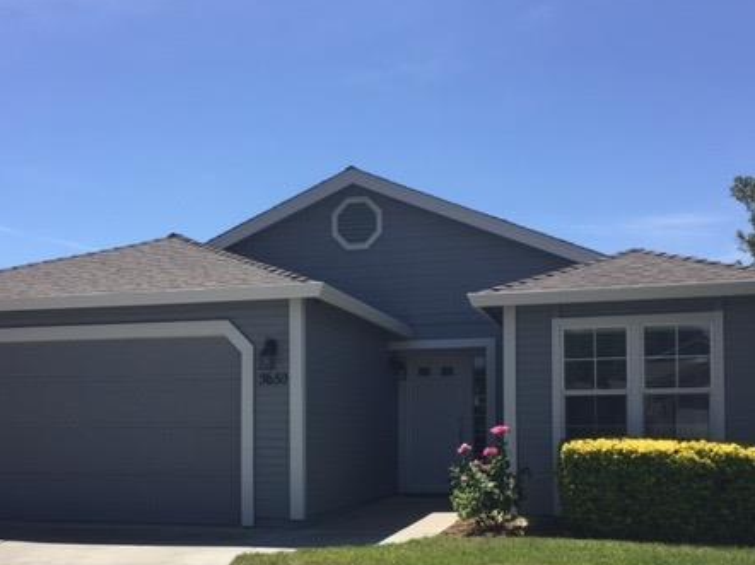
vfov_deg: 33.8
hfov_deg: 44.8
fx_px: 916
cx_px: 352
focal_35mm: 42
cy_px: 401
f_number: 2.2
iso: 32
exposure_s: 1/2083
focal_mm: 4.15
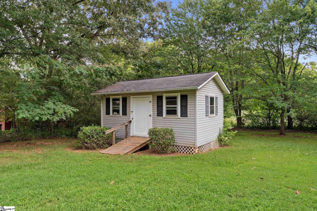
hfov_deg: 73.7
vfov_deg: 53.1
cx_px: 158
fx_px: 211
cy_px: 106
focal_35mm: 24
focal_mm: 24
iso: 400
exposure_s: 1/60
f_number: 5.6
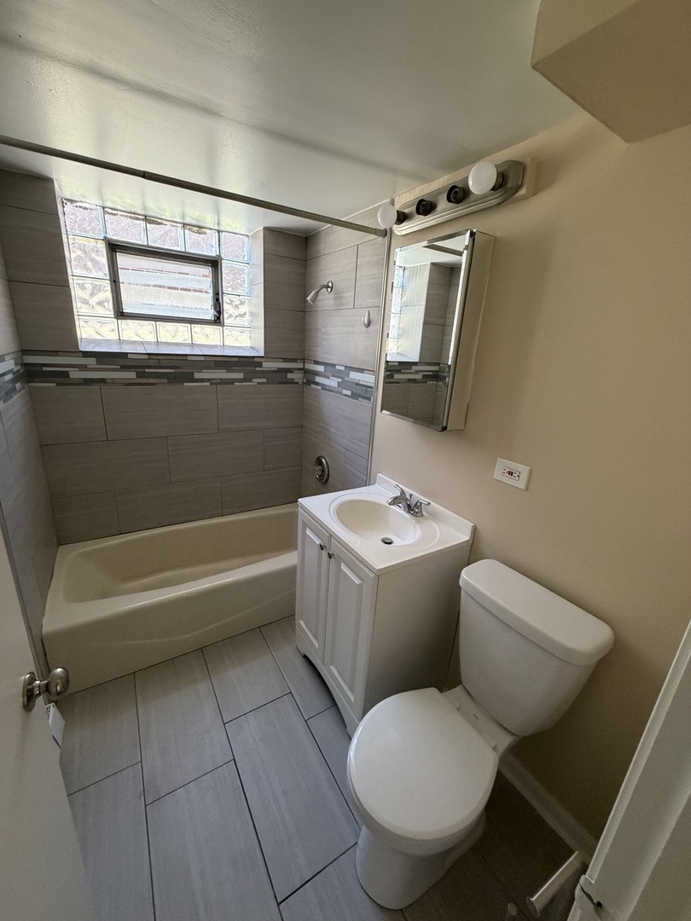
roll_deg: -3.4
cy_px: 460
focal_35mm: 14
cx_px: 346
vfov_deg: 102.1
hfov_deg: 85.7
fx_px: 373
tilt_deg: -18.4
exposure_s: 1/74
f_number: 2.2
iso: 320
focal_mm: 2.22
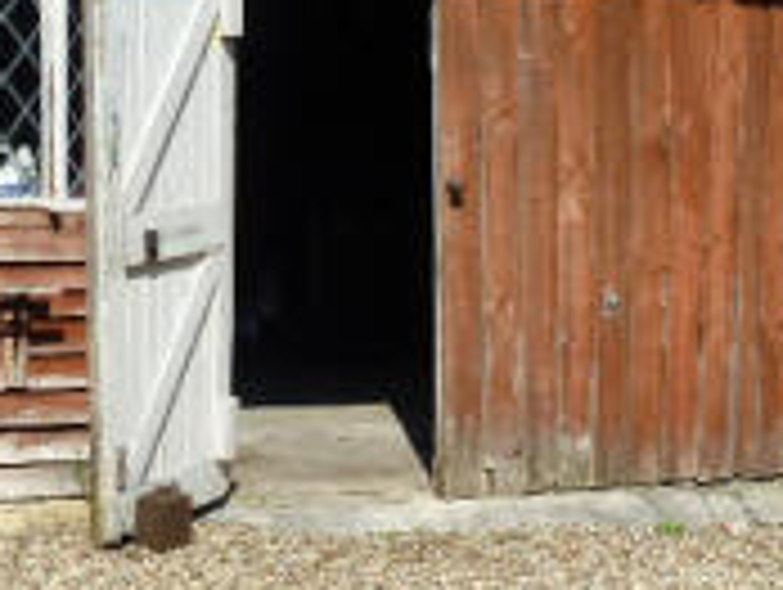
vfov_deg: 15.3
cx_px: 353
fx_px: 2197
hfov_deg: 20.2
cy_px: 281
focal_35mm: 97
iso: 80
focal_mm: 4.7
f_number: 4.5
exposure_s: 1/500
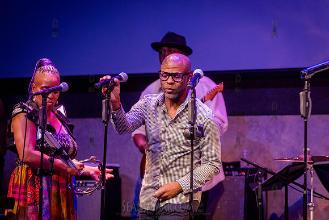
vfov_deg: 8.9
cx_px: 164
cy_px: 110
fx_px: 1417
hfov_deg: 13.2
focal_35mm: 155
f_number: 4
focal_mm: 155
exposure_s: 1/400
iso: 6400
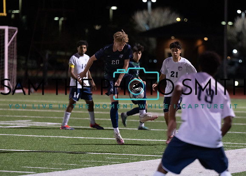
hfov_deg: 8.2
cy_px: 94
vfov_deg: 5.9
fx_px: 1705
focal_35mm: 244
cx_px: 153
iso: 2000
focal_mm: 155
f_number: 2.8
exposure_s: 1/1000
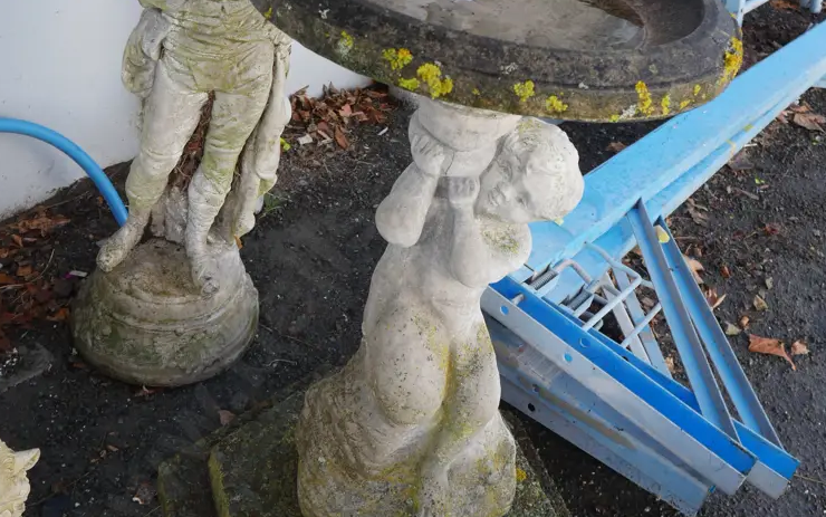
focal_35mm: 44
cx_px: 421
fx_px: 991
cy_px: 128
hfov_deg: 45.3
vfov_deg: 28.8
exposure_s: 1/160
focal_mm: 15
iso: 200
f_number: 5
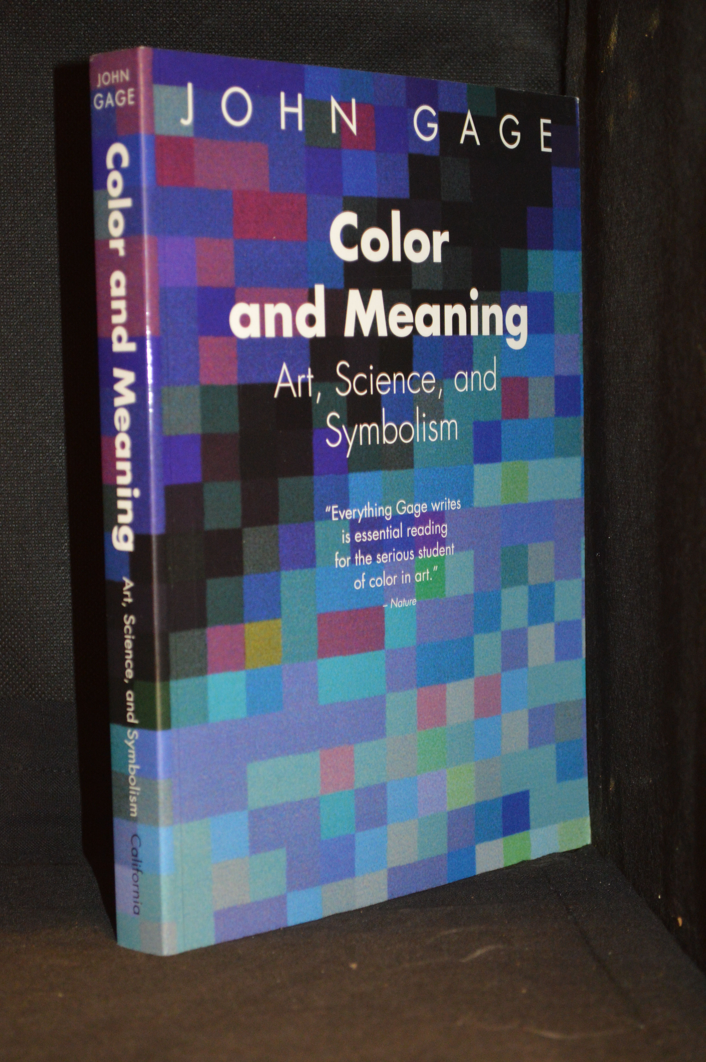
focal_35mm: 69
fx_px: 2033
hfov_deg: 19.7
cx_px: 353
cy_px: 531
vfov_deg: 29.3
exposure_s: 1/30
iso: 1600
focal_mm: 46
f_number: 5.3
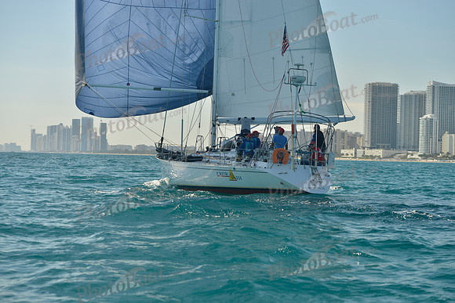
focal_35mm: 82
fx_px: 1037
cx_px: 228
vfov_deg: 16.7
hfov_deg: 24.8
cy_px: 152
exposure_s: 1/800
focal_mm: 82
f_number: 5.6
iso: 200
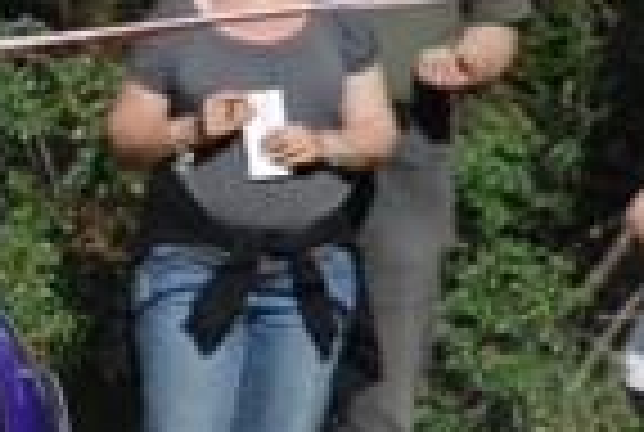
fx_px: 18783
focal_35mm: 1048
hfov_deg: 2.0
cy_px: 369
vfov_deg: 1.3
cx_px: -671
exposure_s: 1/1250
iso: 320
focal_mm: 125
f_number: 7.1
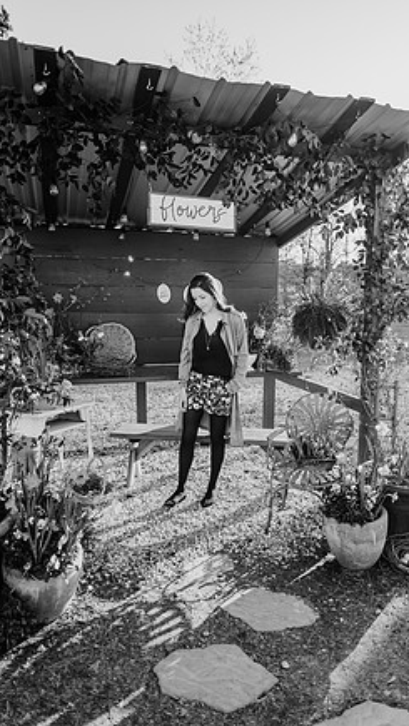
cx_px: 240
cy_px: 372
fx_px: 501
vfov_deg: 71.9
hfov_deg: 44.2
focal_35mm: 26
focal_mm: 24
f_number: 2.5
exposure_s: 1/500
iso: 100
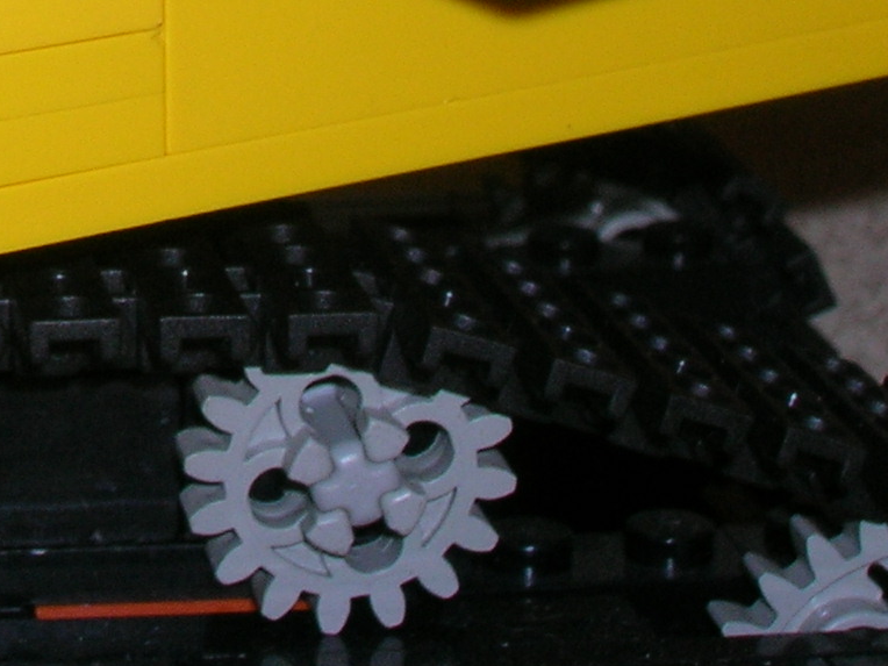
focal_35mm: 156
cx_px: -274
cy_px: -423
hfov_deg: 12.3
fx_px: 4002
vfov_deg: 9.2
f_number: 5.4
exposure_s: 1/60.1
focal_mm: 7.7
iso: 50
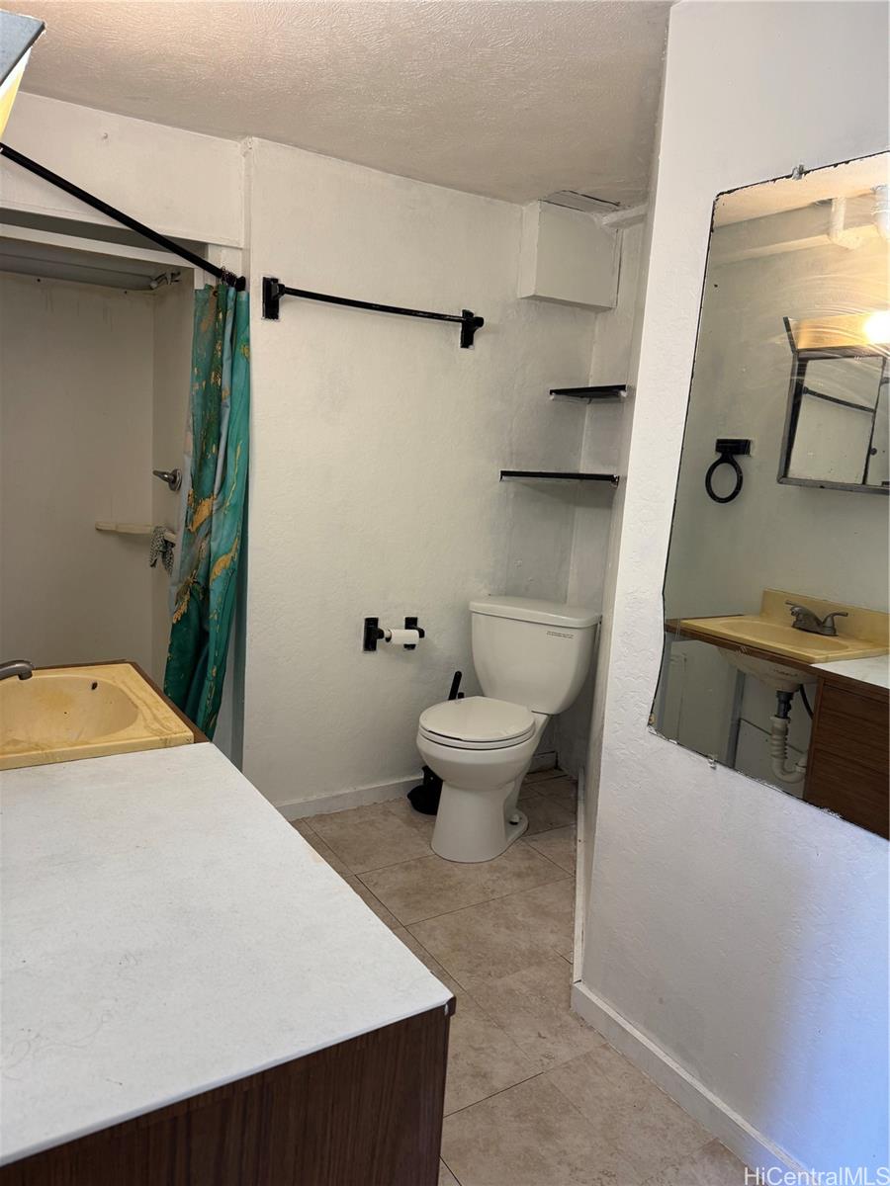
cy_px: 593
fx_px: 823
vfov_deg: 71.6
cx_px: 445
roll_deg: -2.7
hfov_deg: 56.8
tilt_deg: -10.4
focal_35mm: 24
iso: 125
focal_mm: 6.76
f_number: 1.78
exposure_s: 1/60
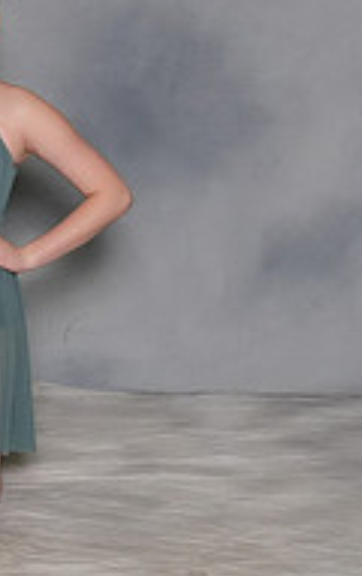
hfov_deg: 7.8
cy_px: 137
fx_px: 2469
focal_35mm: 157
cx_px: -480
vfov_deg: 13.3
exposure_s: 1/125
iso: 800
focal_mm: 34
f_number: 8
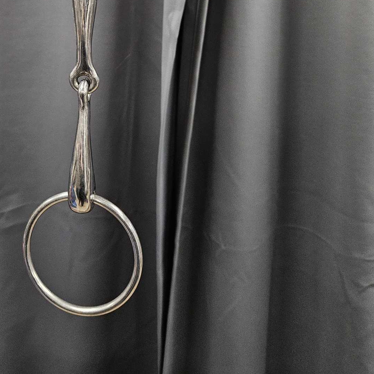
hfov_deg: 42.0
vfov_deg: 40.0
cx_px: 110
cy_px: 46
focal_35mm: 39
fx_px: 477
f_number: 1.8
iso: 500
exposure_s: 1/142
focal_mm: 5.4
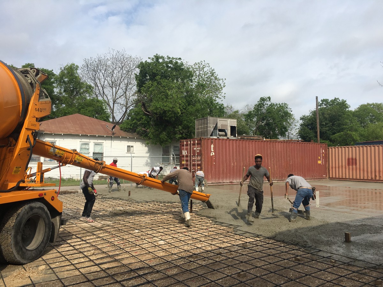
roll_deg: -0.1
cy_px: 144
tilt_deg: +3.7
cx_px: 192
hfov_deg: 61.7
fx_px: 321
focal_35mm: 29
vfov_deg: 48.2
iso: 25
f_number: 2.2
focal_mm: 4.15
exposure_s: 1/2079
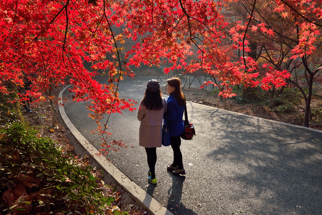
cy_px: 108
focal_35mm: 30
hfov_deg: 61.9
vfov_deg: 43.6
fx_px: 268
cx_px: 161
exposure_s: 1/250
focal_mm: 20
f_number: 8
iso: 400
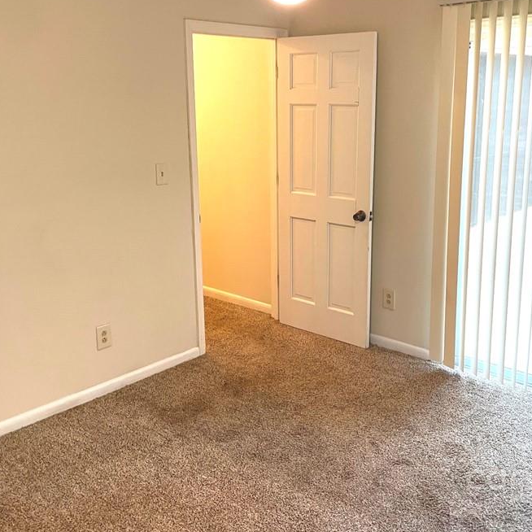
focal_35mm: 36
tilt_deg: -11.6
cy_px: 223
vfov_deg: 45.9
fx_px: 626
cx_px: 294
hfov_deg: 46.0
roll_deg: +0.2
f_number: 1.6
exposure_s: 1/60
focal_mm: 4.2
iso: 125
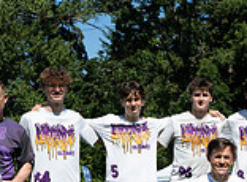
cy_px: 180
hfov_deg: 15.1
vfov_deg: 12.0
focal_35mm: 121
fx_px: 858
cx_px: 376
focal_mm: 30.5
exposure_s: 1/2000
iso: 320
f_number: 5.6
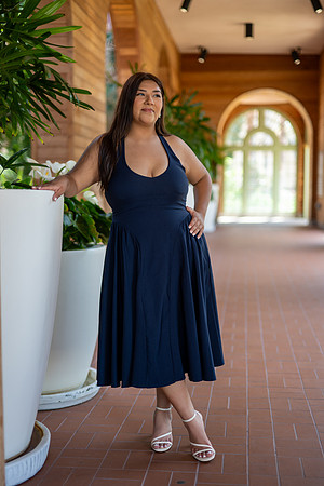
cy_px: 243
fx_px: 675
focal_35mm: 50
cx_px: 162
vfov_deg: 39.6
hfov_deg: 27.0
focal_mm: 50
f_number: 1.6
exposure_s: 1/400
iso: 200
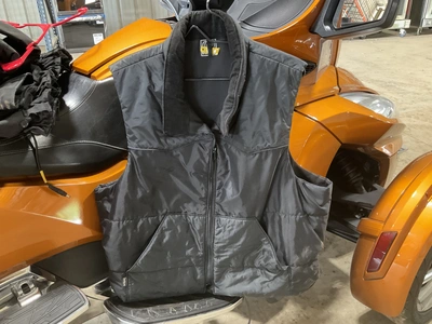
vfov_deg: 48.2
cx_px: 216
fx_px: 362
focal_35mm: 29
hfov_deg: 61.7
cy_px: 162
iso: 320
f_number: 1.8
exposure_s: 1/30
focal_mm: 3
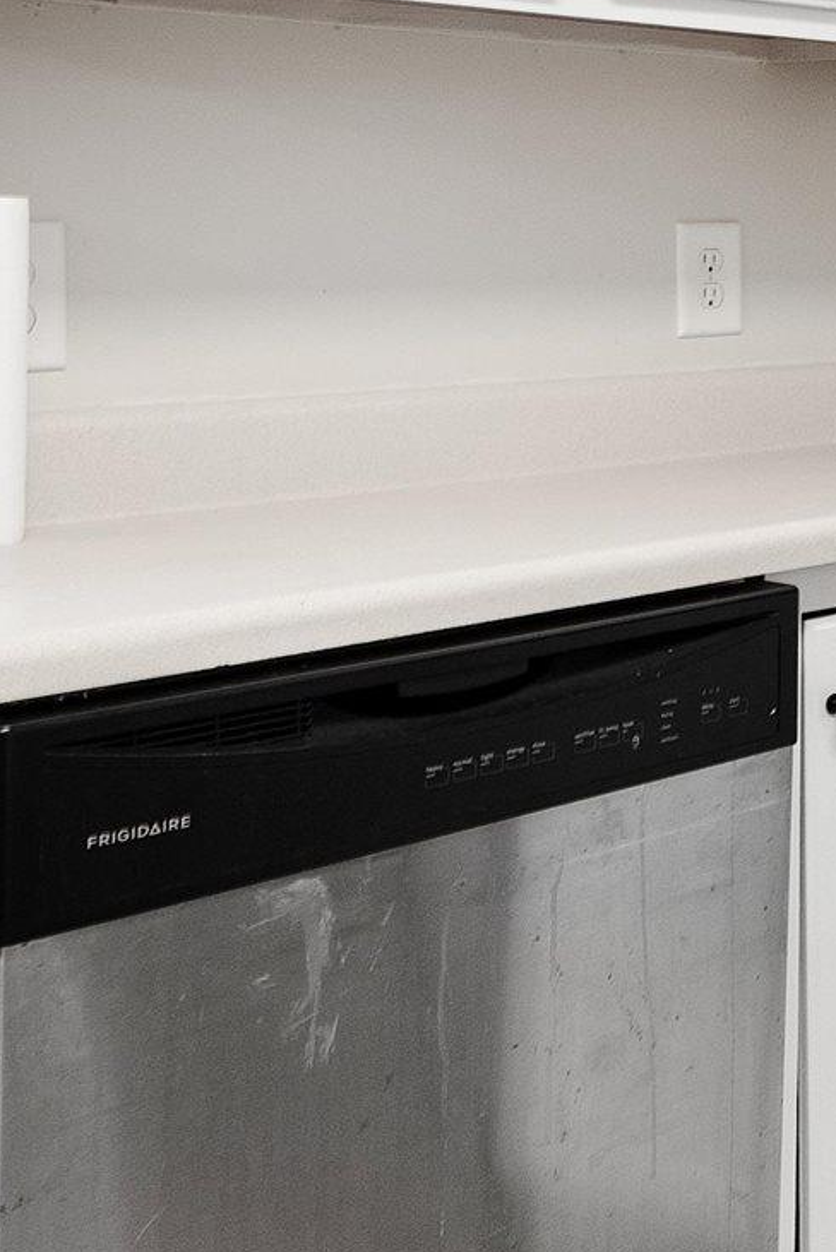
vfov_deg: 31.3
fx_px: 2192
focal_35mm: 63
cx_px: 2054
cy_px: 301
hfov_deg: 14.1
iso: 100
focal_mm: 10
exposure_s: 1/1.67
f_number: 7.1
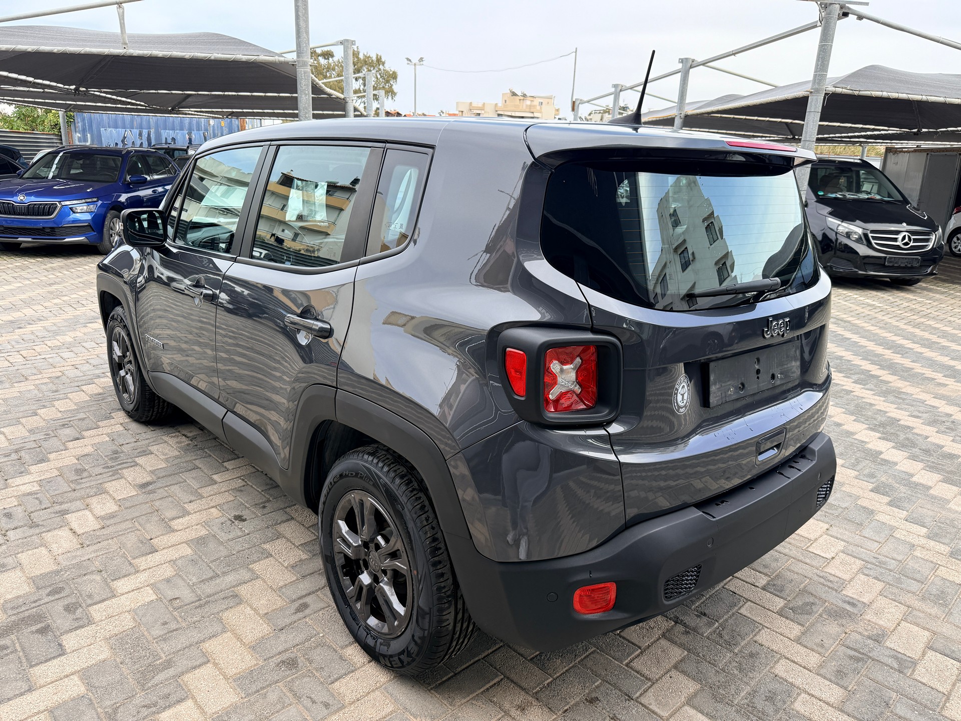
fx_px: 666
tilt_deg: -15.6
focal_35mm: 24
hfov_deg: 71.6
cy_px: 360
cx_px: 480
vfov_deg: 56.8
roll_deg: -2.4
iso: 100
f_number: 1.78
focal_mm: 6.76
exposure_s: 1/1174
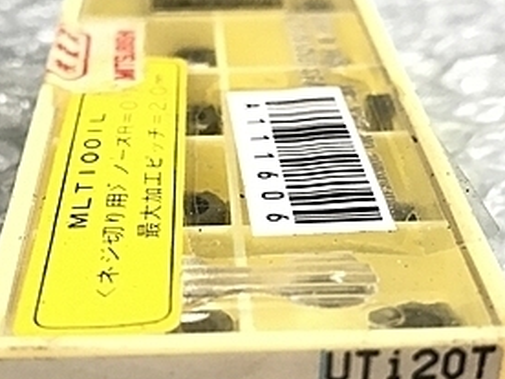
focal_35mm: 65
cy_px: 337
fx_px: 948
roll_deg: +1.2
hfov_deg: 29.8
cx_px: 209
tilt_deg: -35.1
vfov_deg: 22.1
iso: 32
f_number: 1.8
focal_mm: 3.99
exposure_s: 1/25
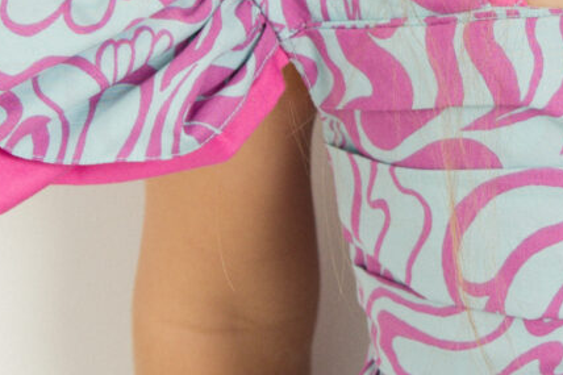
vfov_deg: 4.3
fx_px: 4908
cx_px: 633
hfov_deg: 6.5
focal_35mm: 314
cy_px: -249
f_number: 3.2
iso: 100
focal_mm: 35
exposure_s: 1/200
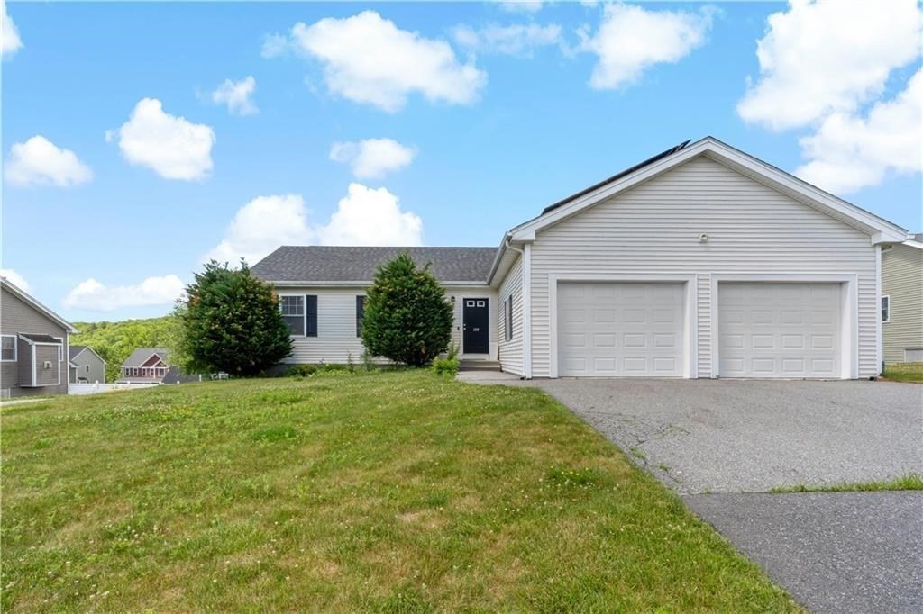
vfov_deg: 67.3
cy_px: 307
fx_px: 461
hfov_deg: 90.0
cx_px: 462
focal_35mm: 18
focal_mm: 18
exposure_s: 1/25
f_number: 22
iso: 100
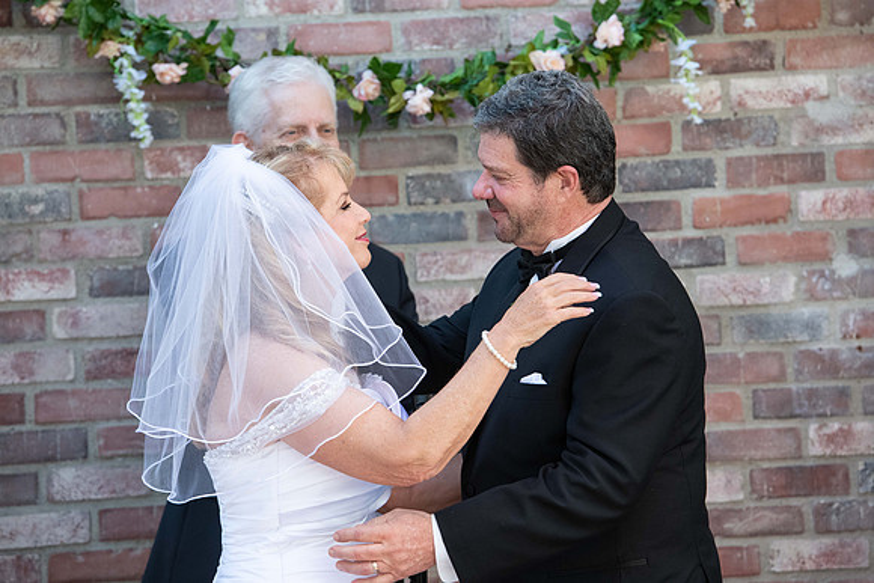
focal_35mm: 155
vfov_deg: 8.9
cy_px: 292
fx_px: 3764
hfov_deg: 13.2
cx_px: 437
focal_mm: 155
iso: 1250
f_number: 5
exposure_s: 1/1000
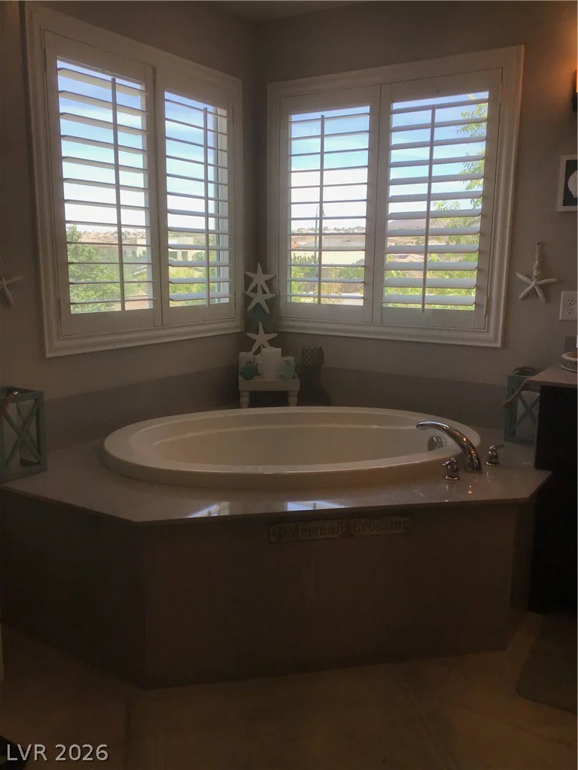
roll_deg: -0.1
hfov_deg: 45.4
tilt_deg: -10.4
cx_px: 289
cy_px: 385
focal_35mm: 31
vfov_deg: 58.4
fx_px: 690
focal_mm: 3.3
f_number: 2.4
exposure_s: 1/264
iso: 25
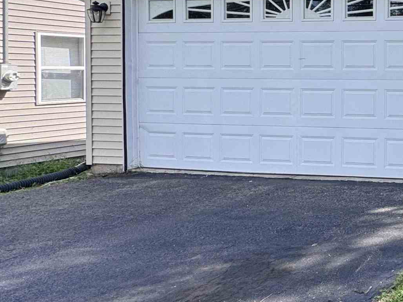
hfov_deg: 30.0
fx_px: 489
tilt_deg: -1.0
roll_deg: -1.0
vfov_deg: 33.8
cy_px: 83
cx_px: 579
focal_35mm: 42
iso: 40
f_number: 2.2
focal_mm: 2.22
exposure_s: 1/409
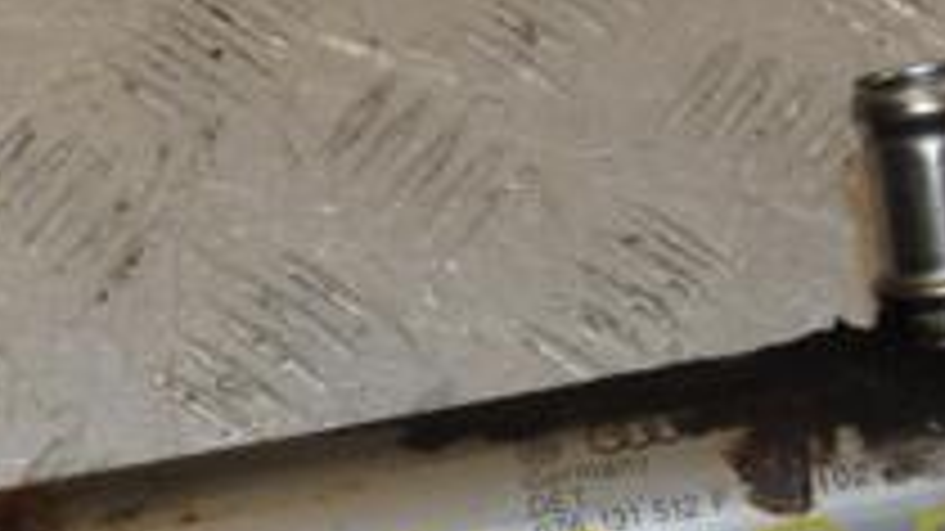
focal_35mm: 144
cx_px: 306
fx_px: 3607
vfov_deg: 8.4
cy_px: 531
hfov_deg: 14.9
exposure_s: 1/200
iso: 800
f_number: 10
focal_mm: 32
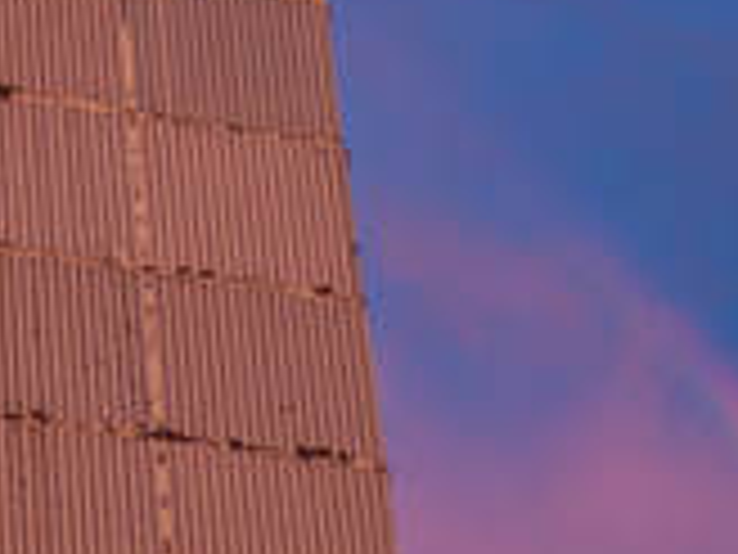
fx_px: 2665
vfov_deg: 11.8
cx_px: -371
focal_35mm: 125
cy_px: 185
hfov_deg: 14.7
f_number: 1.4
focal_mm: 16
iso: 320
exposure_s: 1/60
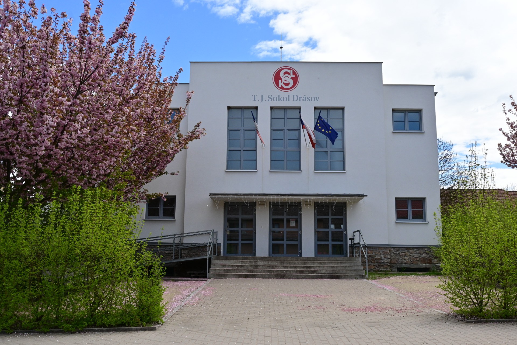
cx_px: 258
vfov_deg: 39.1
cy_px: 172
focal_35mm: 34
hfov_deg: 56.1
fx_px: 485
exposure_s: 1/500
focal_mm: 22.5
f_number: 11
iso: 400
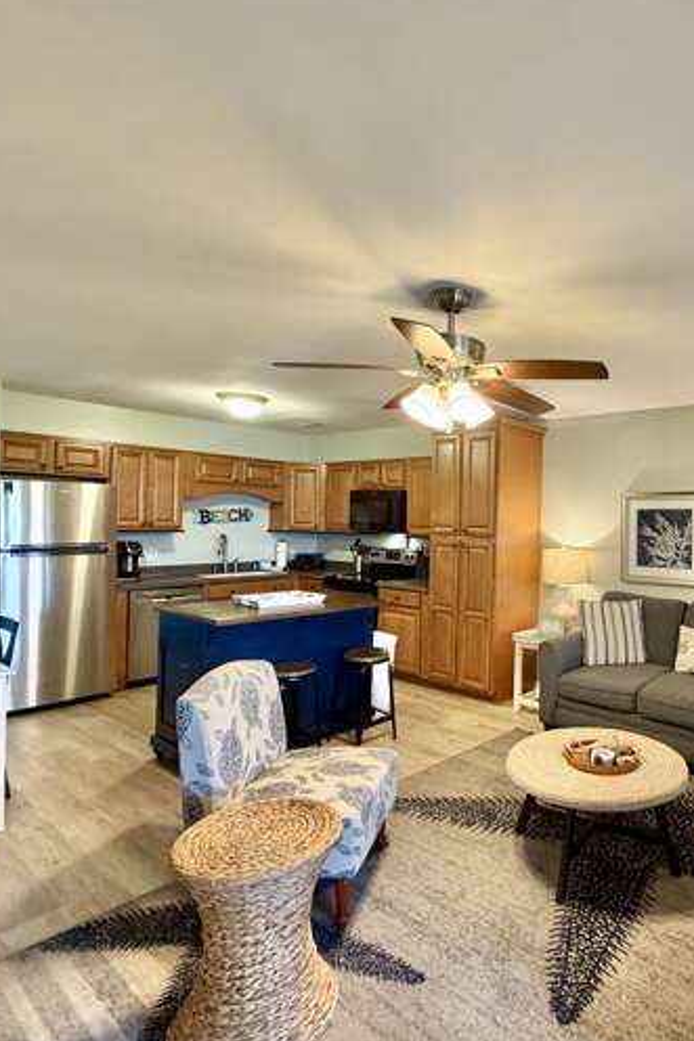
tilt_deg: +0.4
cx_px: 557
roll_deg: -1.1
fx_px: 579
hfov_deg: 57.2
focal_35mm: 20
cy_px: 524
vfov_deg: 84.0
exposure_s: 1/60
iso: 320
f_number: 2.2
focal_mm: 2.22
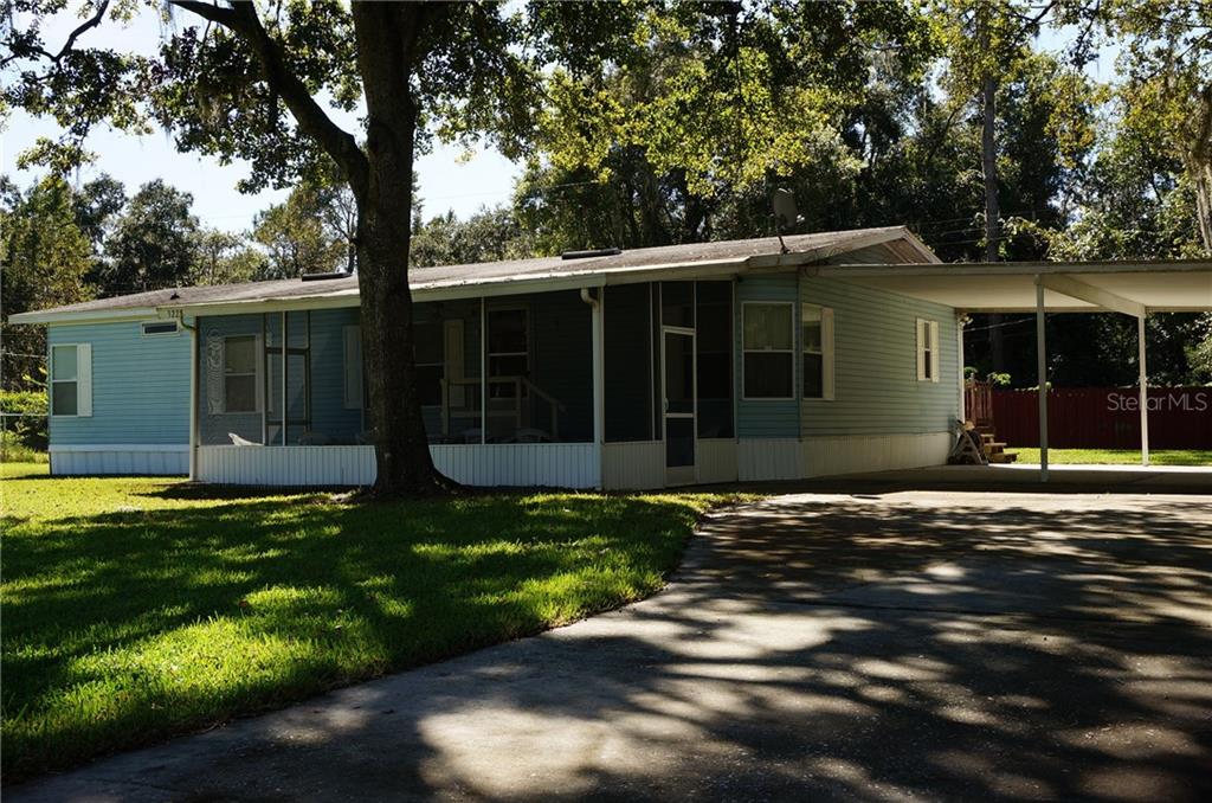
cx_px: 606
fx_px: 1411
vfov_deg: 31.7
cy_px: 402
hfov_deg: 46.5
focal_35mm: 42
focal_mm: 28
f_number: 10
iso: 100
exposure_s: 1/80
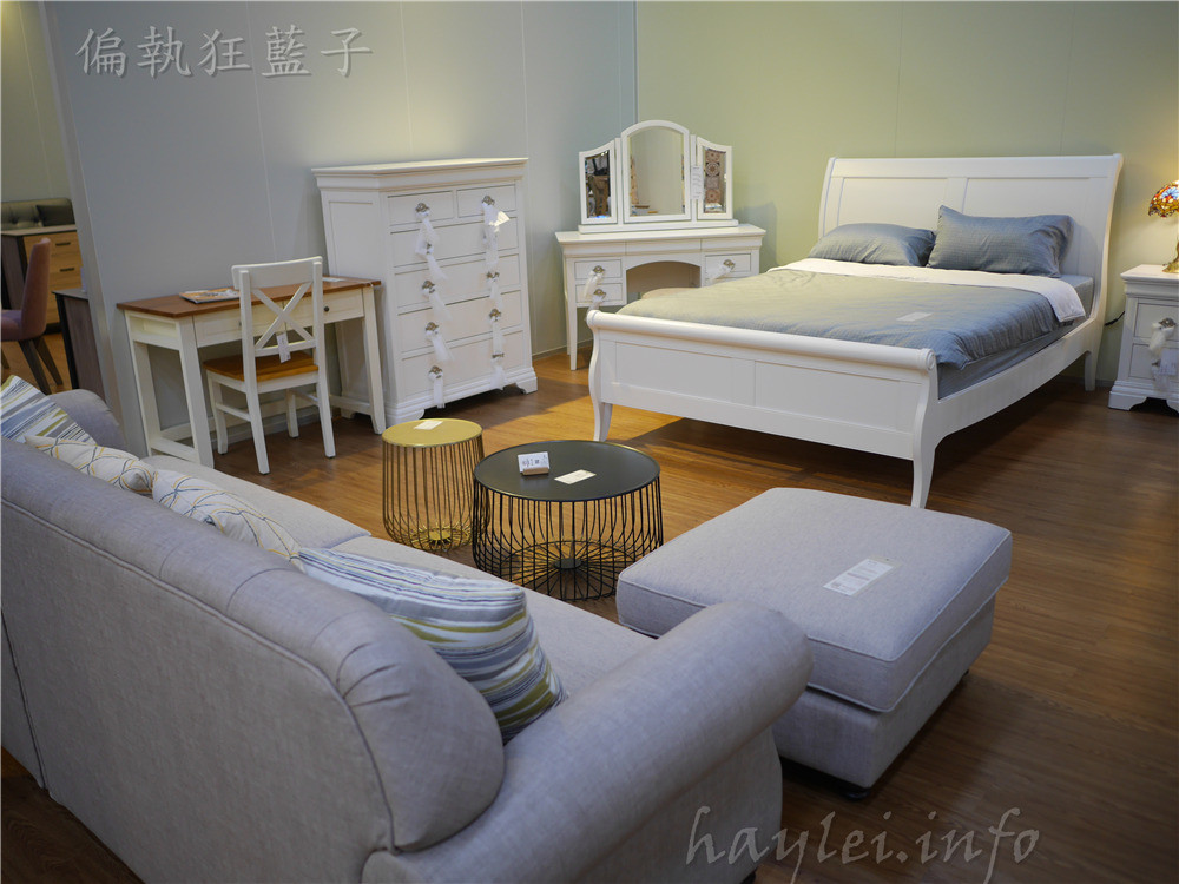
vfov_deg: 46.8
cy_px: 442
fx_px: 1022
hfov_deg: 60.0
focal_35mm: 30
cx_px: 590
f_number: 1.7
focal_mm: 15
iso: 320
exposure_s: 1/60
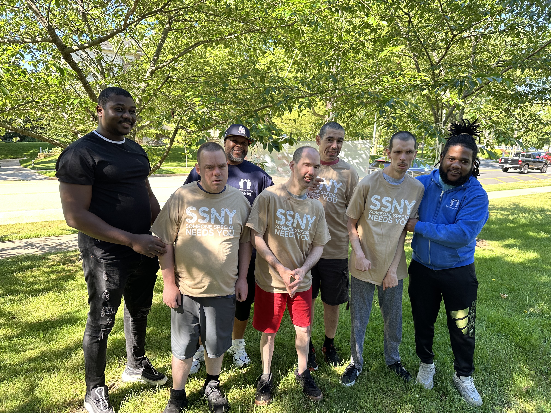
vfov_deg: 56.8
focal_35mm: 24
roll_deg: -2.1
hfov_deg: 71.6
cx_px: 276
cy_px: 206
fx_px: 382
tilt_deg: -9.2
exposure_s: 1/337
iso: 80
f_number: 1.78
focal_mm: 6.86
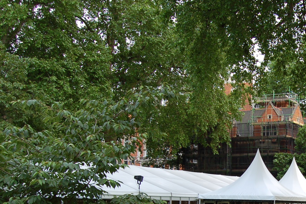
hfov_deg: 32.9
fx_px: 484
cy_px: 202
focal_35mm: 57
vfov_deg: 22.8
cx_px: 288
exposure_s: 1/125
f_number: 5.6
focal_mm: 18
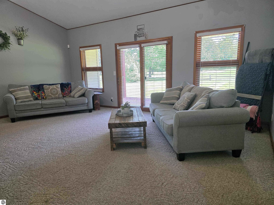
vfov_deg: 58.9
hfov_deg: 73.9
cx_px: 137
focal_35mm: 23
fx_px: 182
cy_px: 102
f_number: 1.7
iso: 200
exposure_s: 1/182
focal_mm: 6.3
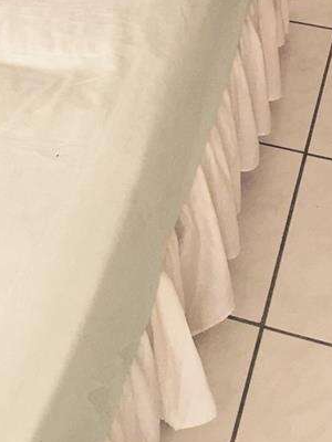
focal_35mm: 87
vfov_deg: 19.8
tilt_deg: -25.7
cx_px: 44
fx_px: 1113
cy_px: -198
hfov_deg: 16.8
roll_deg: +2.5
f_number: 2.2
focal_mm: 4.15
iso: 80
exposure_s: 1/30
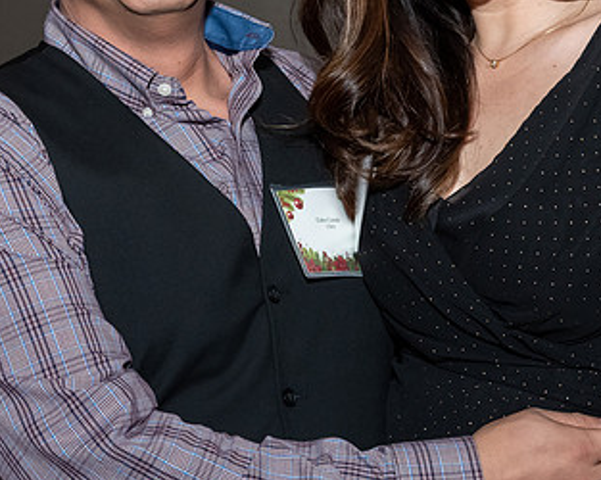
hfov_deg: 16.6
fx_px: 2062
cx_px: 318
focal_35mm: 116
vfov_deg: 13.2
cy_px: 57
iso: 500
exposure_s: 1/250
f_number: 6.3
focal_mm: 32
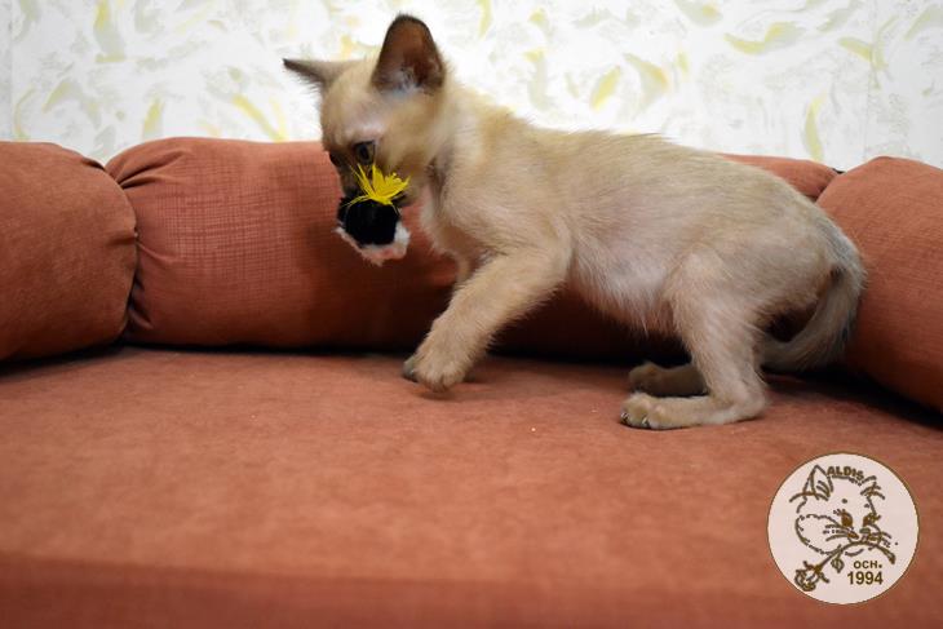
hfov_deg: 38.9
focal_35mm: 51
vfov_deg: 26.5
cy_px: 314
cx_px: 472
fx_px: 1336
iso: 3200
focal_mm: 34
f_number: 4.5
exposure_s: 1/250
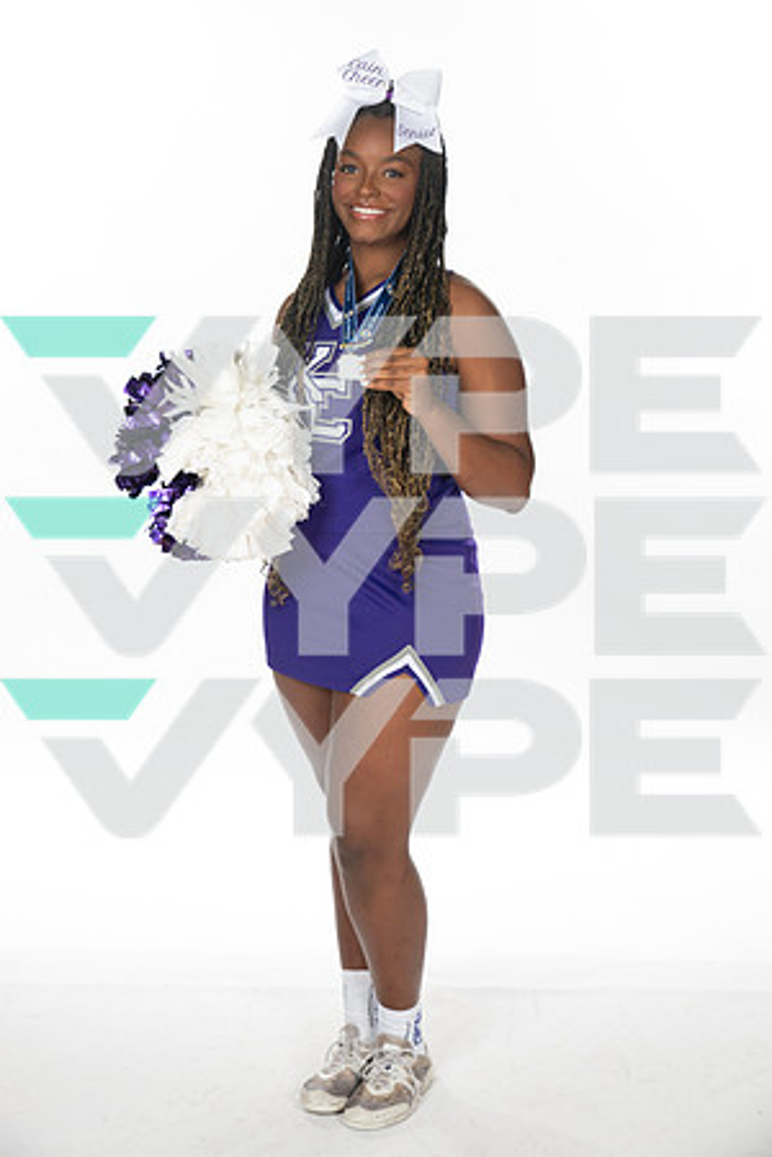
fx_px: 1866
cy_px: 578
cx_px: 386
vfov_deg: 34.5
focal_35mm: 58
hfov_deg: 23.4
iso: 800
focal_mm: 58
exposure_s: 1/320
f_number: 7.1
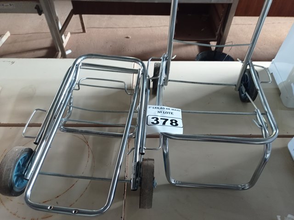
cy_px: 110
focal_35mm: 28
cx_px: 147
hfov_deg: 63.5
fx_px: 238
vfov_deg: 49.7
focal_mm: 4.7
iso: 489
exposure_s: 1/24
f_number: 1.79
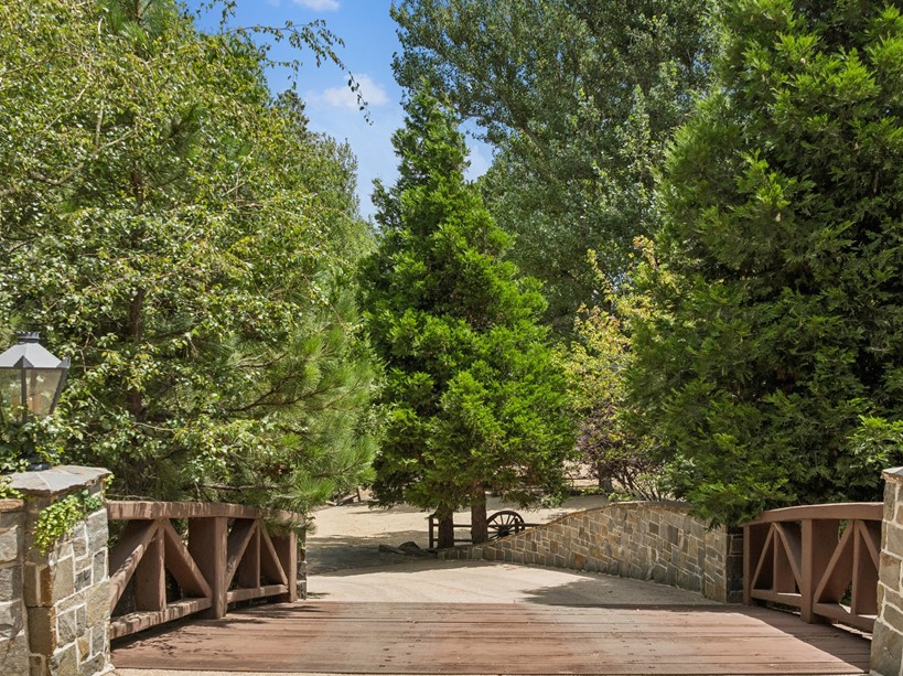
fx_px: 782
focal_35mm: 30
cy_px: 386
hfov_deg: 59.8
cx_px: 503
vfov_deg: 46.6
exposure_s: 1/100
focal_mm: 12.3
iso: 120
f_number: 2.8
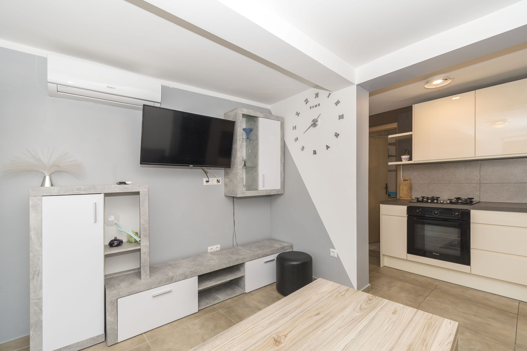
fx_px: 220
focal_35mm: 15
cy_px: 176
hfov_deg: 100.4
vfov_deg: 77.3
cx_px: 264
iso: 160
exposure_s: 1/60
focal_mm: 10
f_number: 4.5
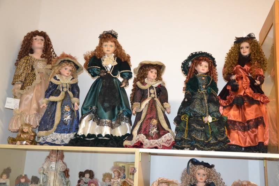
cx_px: 140
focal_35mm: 39
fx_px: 302
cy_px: 93
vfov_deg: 34.2
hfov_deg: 49.6
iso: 3200
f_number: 4
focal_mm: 26
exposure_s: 1/60
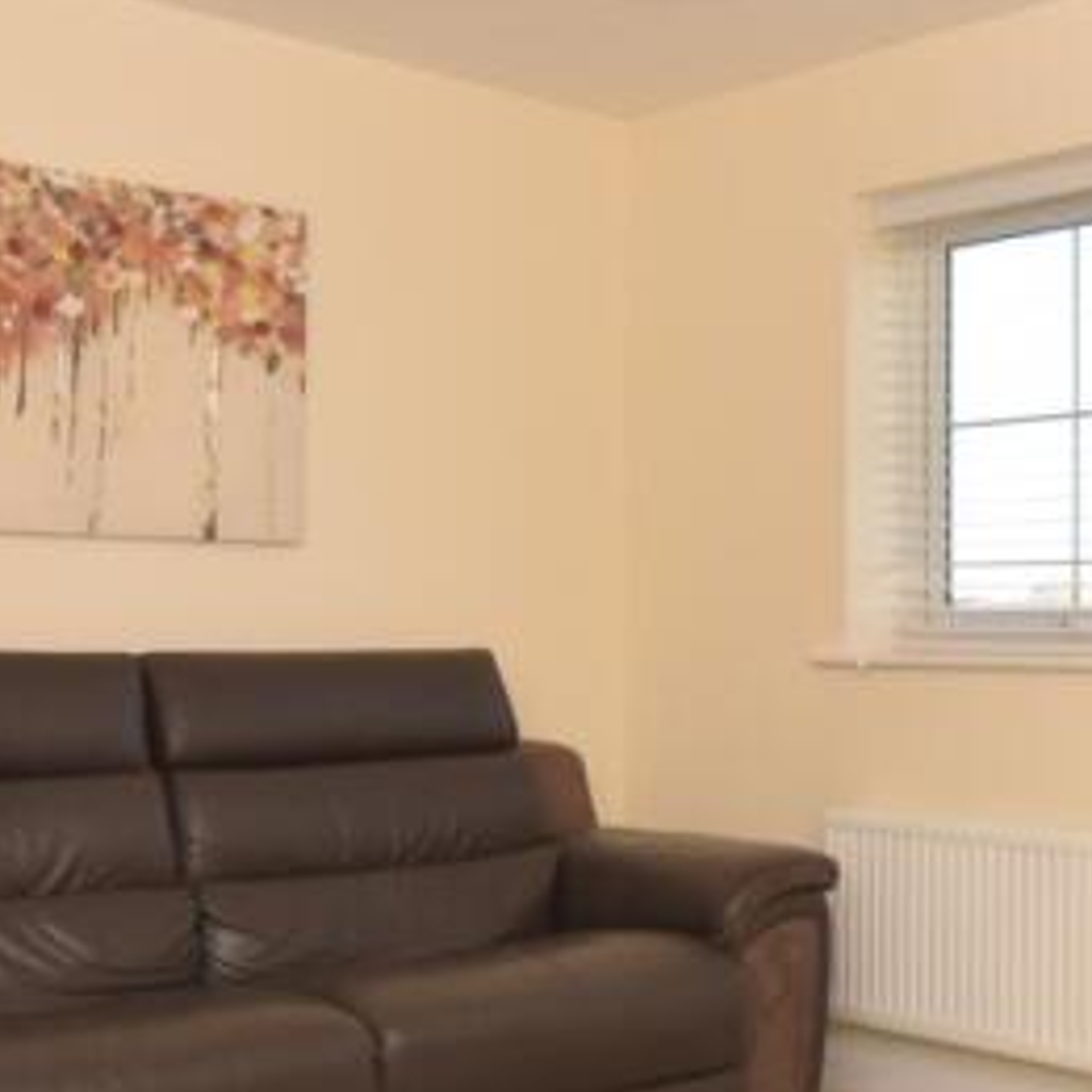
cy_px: 617
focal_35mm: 50
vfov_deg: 34.0
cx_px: 791
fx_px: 1785
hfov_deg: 33.5
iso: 400
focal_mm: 10
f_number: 9
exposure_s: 1/160
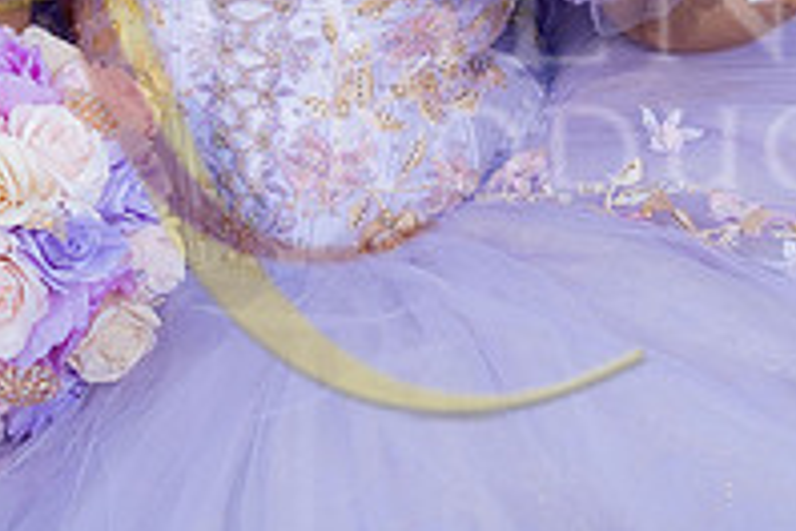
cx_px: 354
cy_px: -95
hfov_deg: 23.1
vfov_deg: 15.0
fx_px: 1946
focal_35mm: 88
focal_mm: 20
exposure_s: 1/800
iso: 125
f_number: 2.8
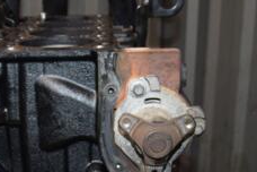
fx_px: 507
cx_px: 90
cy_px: 163
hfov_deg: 28.3
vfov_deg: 18.8
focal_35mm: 71
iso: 800
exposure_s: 1/60
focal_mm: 18
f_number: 5
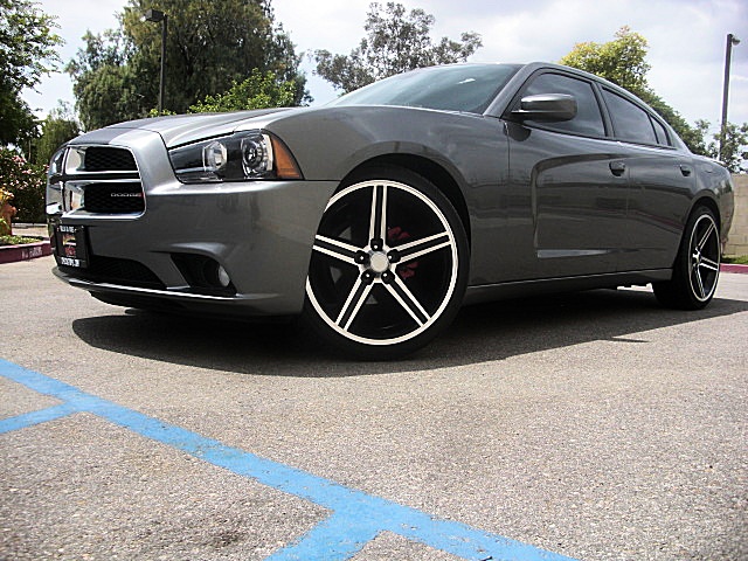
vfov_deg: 39.7
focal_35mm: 36
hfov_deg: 51.4
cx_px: 374
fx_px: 778
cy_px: 280
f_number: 2.8
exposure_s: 1/1000
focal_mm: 6.3
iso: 50
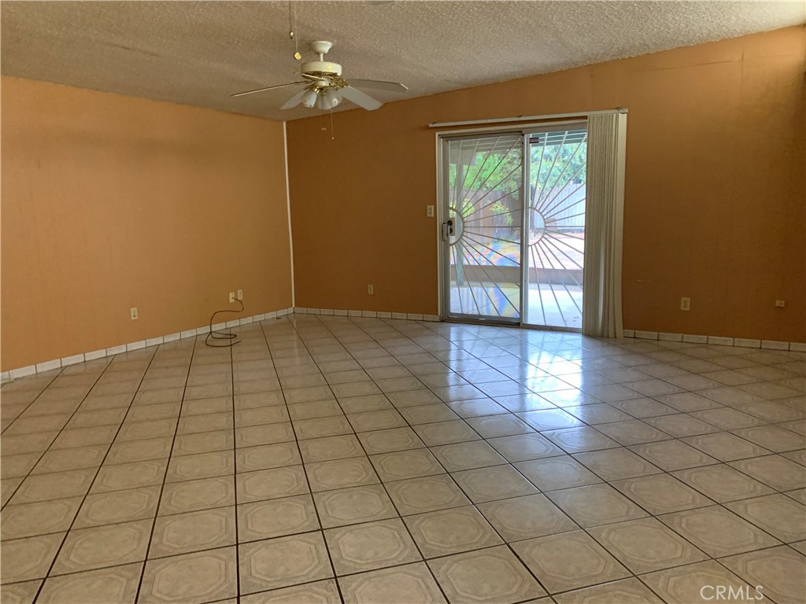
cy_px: 302
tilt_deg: -6.9
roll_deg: +4.1
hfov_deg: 67.3
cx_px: 403
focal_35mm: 26
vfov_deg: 53.1
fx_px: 605
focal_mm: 4.25
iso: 400
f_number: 1.8
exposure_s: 1/40
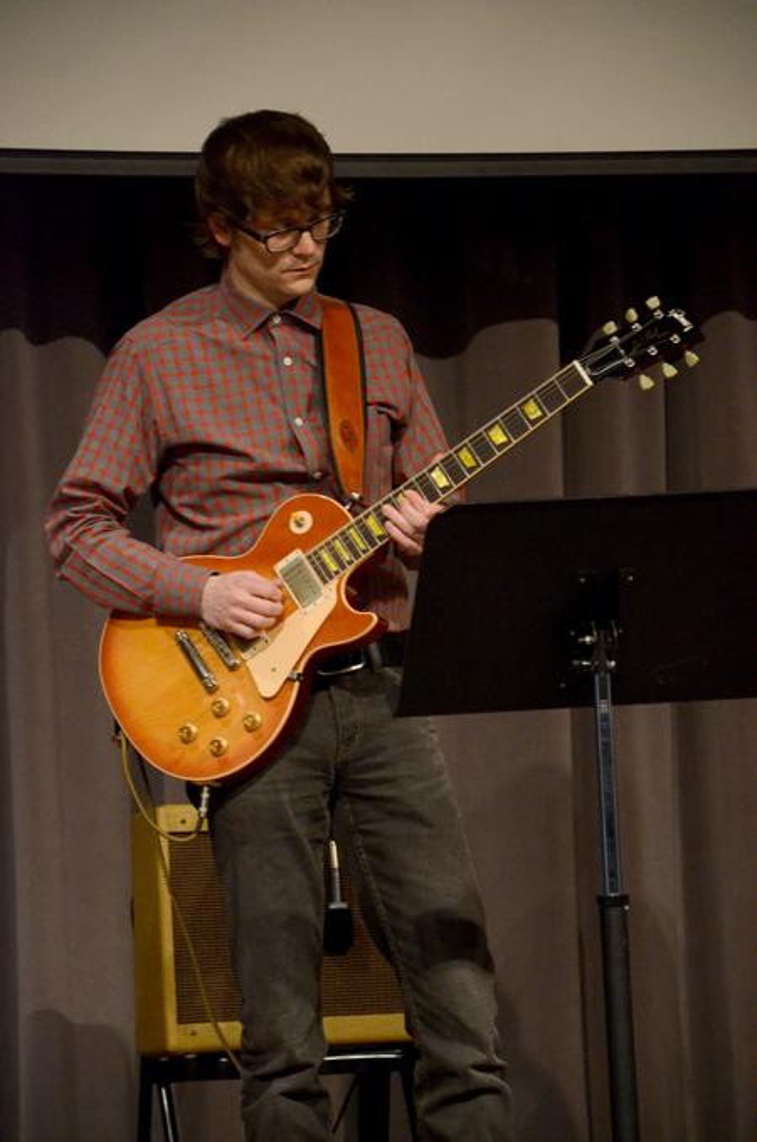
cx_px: 378
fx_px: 4988
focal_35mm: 158
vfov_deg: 13.1
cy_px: 571
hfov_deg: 8.7
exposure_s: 1/200
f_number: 5.6
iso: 3200
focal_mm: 105
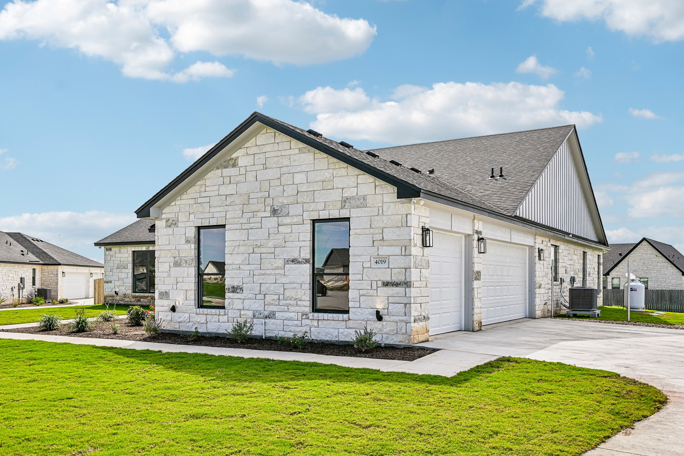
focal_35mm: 31
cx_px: 335
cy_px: 221
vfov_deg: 42.9
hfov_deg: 61.1
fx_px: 580
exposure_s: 1/400
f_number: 8
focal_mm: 29.5
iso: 100
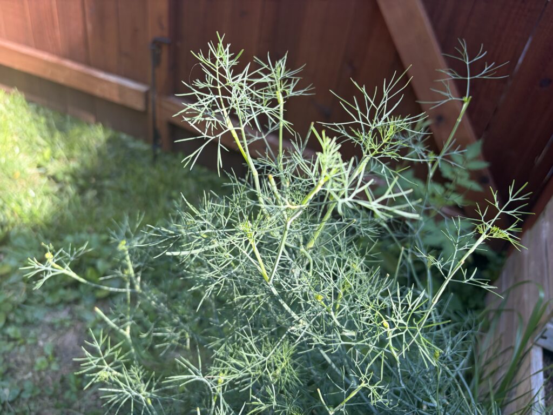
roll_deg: -9.9
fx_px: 415
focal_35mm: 26
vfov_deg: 53.1
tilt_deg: -35.5
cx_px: 276
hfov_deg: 67.3
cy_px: 208
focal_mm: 5.96
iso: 40
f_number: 1.6
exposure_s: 1/153
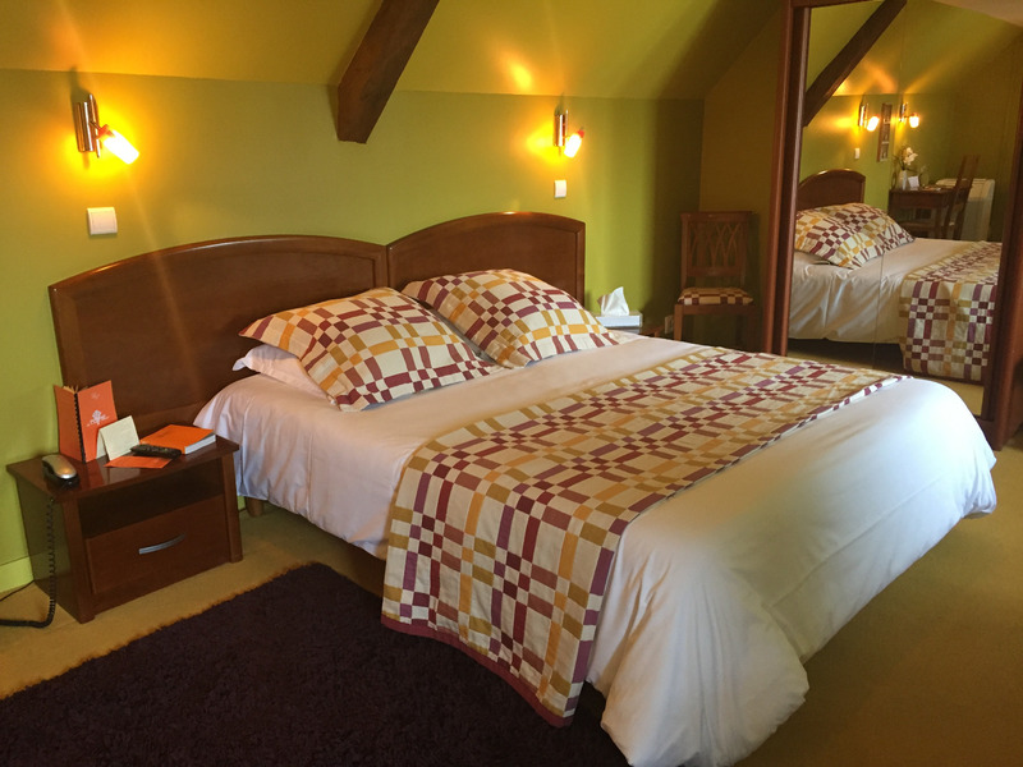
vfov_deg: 48.2
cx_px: 512
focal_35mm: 29
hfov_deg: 61.7
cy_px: 384
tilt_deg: -15.7
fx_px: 857
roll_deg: +1.3
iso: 200
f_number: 2.2
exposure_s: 1/33
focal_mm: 4.15
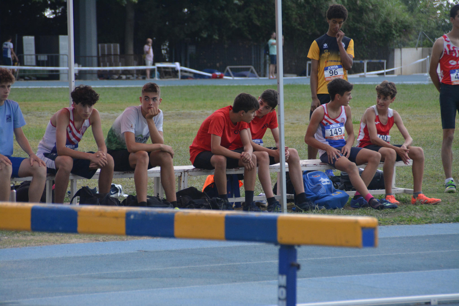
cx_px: 230
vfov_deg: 4.6
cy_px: 153
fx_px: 3824
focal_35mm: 300
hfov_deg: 6.9
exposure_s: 1/500
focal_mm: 200
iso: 1600
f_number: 6.3
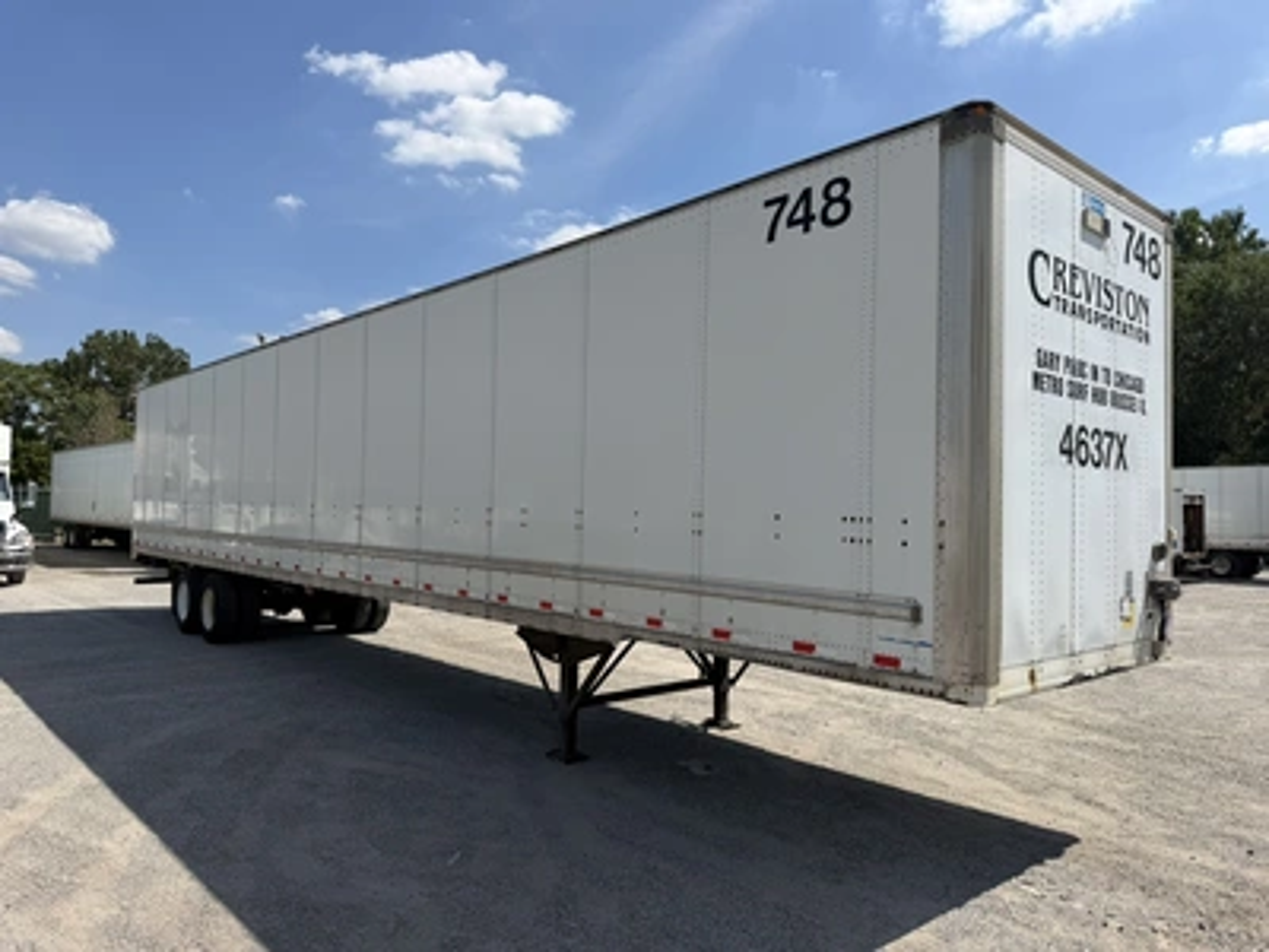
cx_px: 634
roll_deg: -3.4
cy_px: 476
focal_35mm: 24
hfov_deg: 71.6
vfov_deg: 56.8
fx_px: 880
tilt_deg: +4.3
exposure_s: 1/6173
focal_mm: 6.76
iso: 80
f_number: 1.78
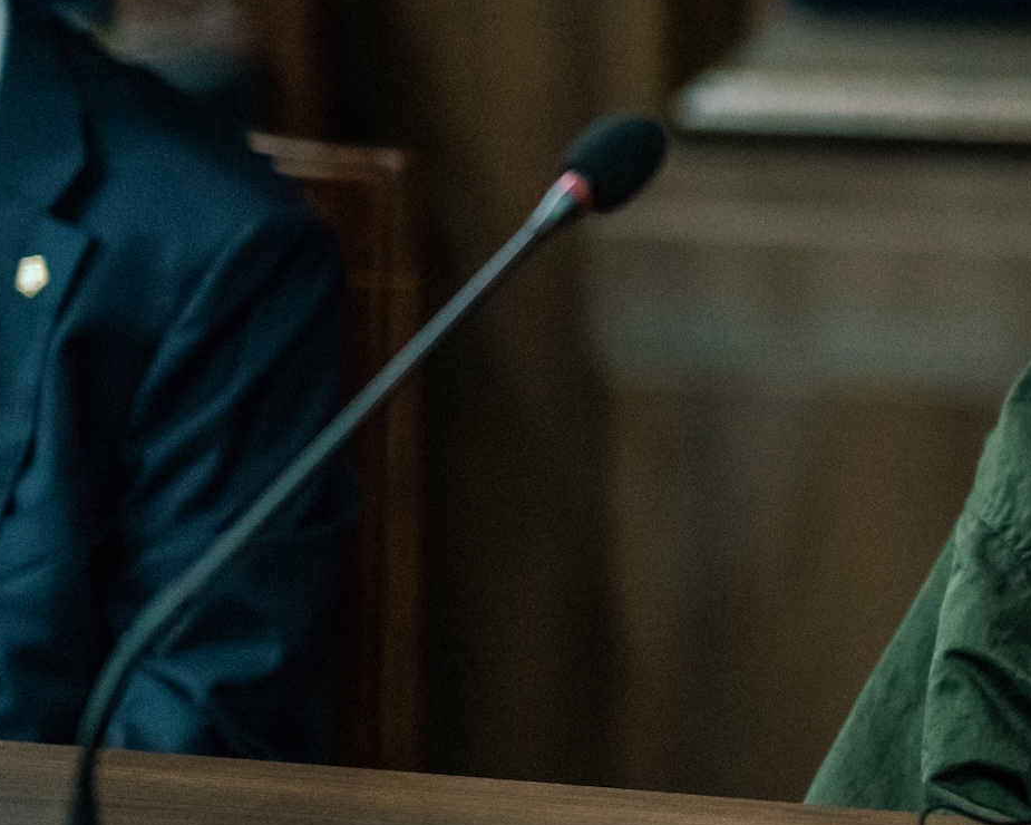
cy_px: 314
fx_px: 6316
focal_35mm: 207
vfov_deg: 7.5
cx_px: 1214
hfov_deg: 9.2
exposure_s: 1/640
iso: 5000
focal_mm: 85
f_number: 1.4
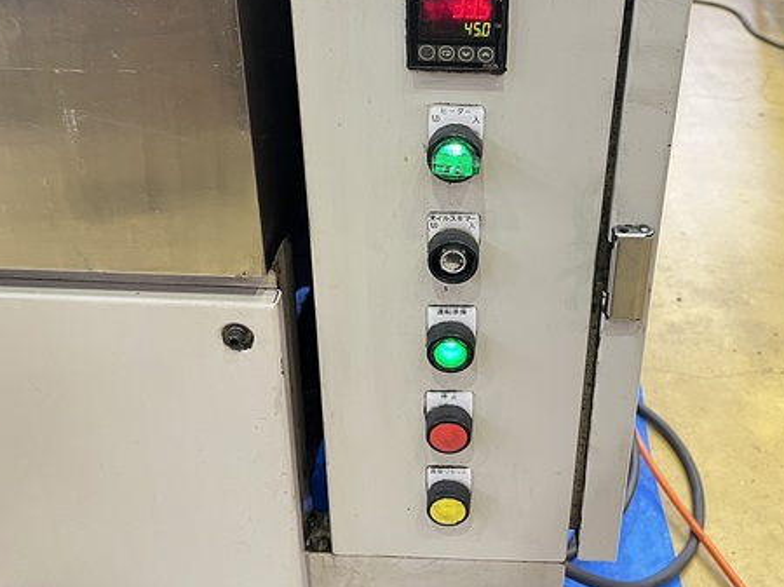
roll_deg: -0.7
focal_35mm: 37
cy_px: 199
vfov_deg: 38.2
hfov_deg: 49.8
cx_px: 474
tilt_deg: -29.0
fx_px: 838
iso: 500
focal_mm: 5.7
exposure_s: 1/60
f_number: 1.5
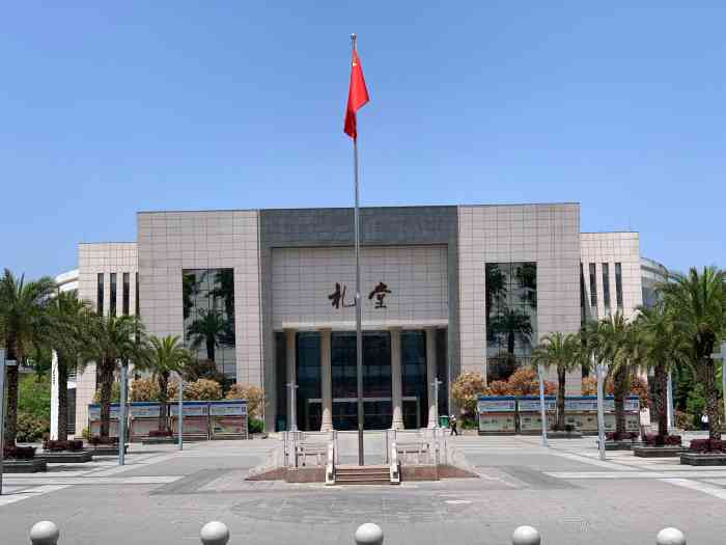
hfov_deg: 36.8
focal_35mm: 52
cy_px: 272
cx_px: 363
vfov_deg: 28.0
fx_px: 1091
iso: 16
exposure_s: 1/1089
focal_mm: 6
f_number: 2.4
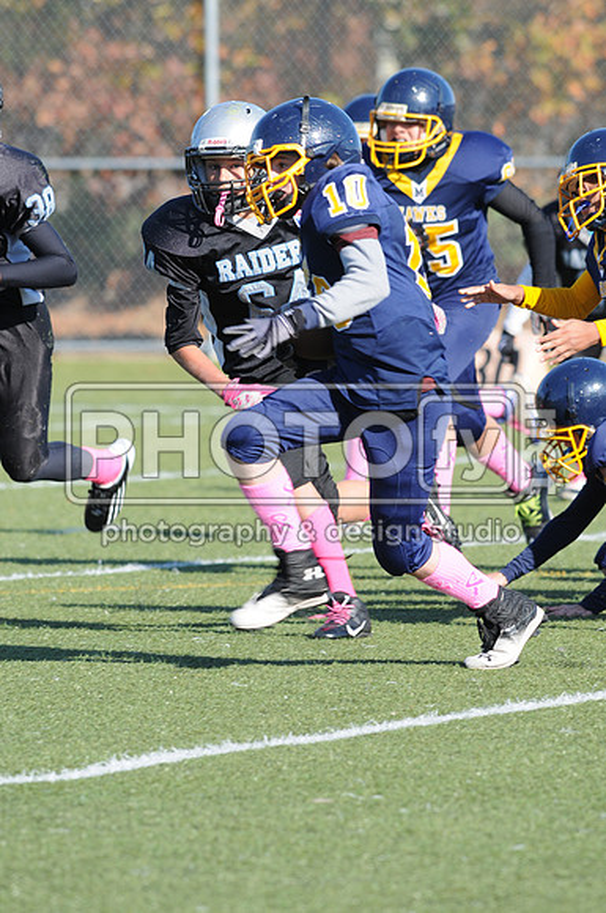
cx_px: 303
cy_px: 456
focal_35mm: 450
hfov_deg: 3.0
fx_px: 11396
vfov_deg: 4.6
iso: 200
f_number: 6.3
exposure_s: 1/500
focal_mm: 300
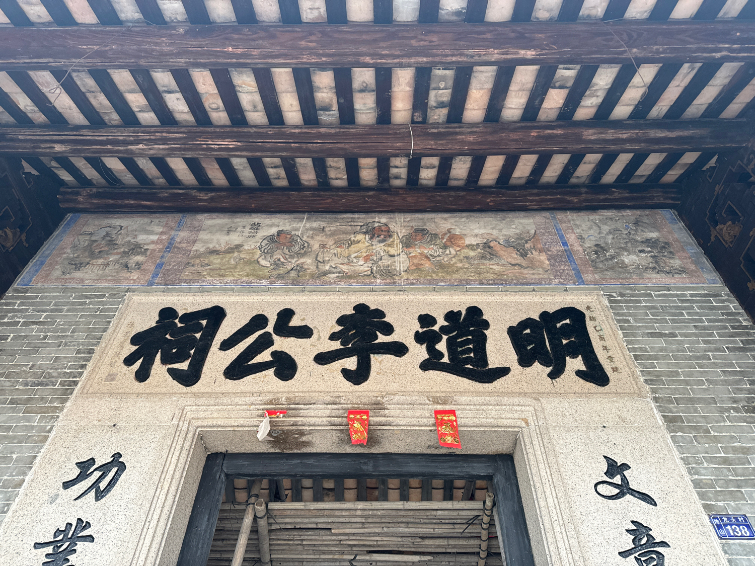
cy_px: 283
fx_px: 523
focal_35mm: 24
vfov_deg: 56.8
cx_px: 378
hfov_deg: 71.6
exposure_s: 1/117
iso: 200
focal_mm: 6.86
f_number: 1.78
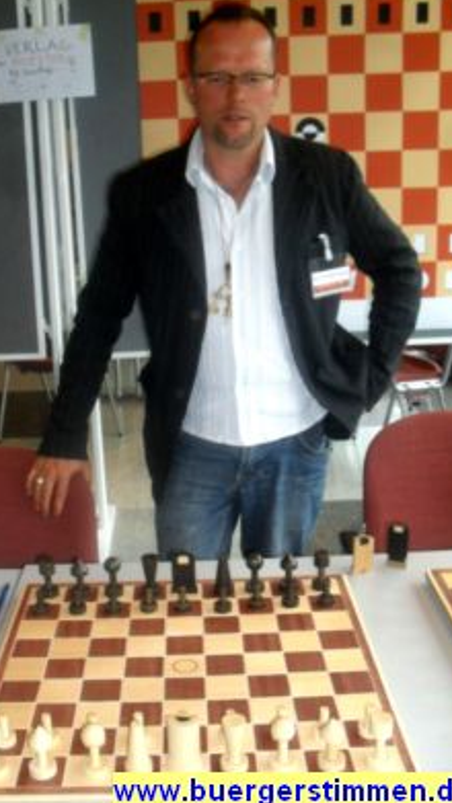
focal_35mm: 39
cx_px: 164
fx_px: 831
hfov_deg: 30.3
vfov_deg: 51.6
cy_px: 398
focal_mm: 6.3
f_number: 3.2
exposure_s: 1/45
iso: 200
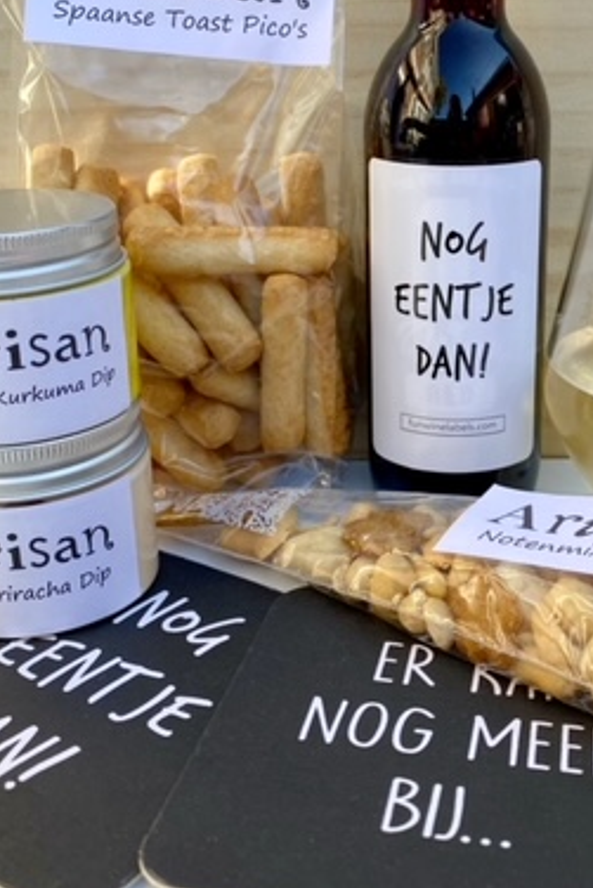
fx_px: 1135
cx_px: 411
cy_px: 340
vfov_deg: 42.4
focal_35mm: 46
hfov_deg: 29.0
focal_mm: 4.25
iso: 32
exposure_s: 1/479
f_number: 1.8
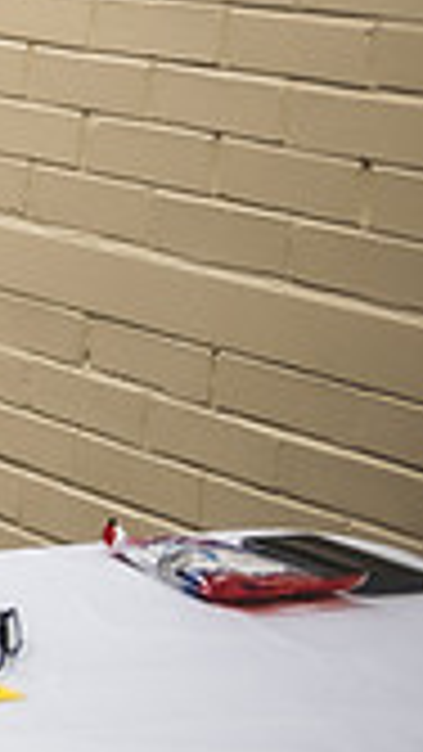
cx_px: -828
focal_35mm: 160
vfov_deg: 13.4
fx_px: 3189
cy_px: 232
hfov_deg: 6.9
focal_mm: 44
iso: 800
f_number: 2.8
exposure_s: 1/125
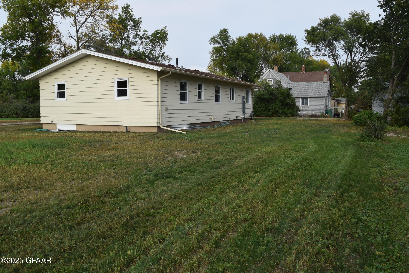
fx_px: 341
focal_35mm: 30
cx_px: 204
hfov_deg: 61.9
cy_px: 136
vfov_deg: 43.6
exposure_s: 1/200
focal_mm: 20
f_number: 9
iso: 100
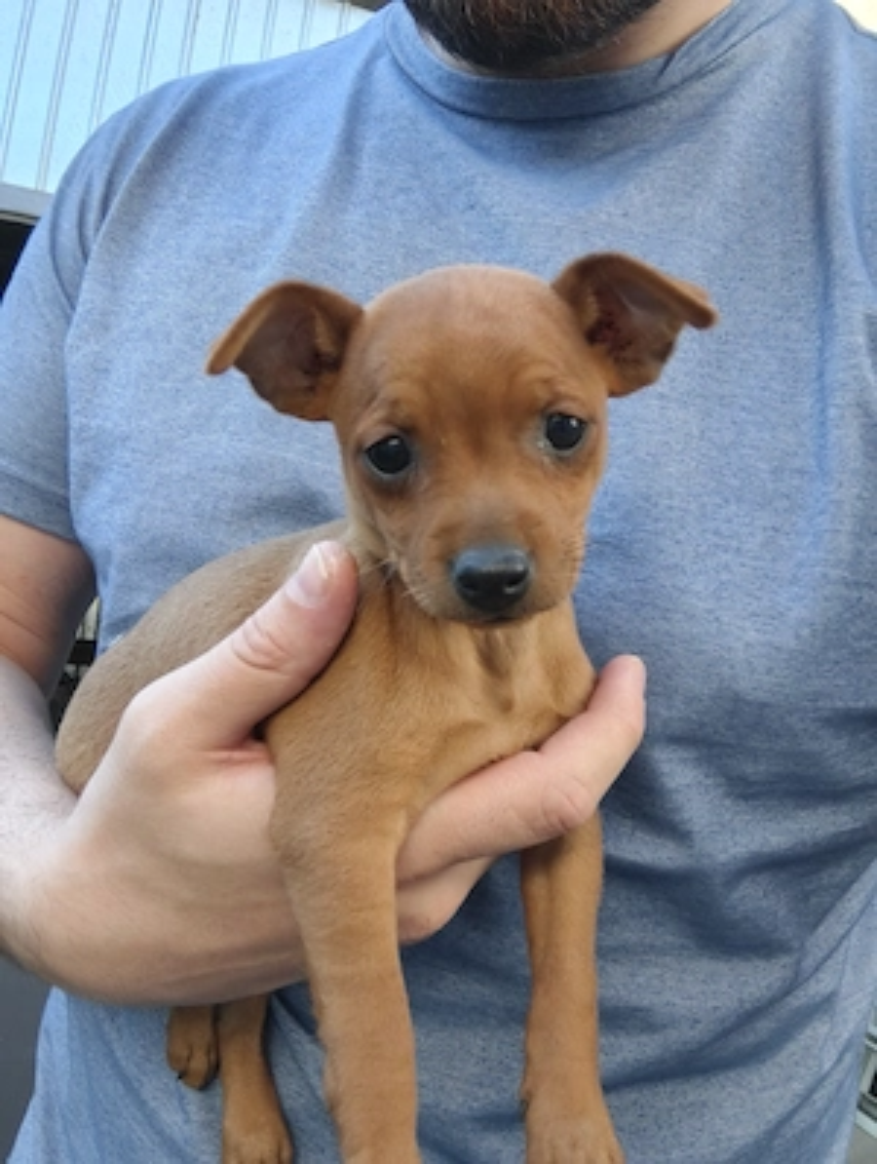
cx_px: 438
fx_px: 976
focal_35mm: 29
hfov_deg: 48.4
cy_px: 582
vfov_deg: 61.6
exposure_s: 1/100
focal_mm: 3.61
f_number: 2.2
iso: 173
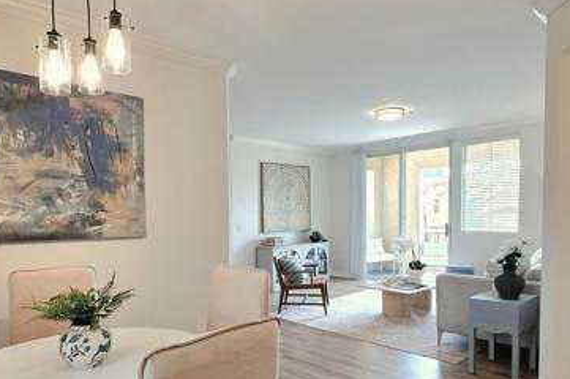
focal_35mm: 24
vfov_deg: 52.5
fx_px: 380
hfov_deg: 73.6
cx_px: 259
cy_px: 235
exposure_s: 1/120
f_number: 1.9
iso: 80
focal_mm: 2.2
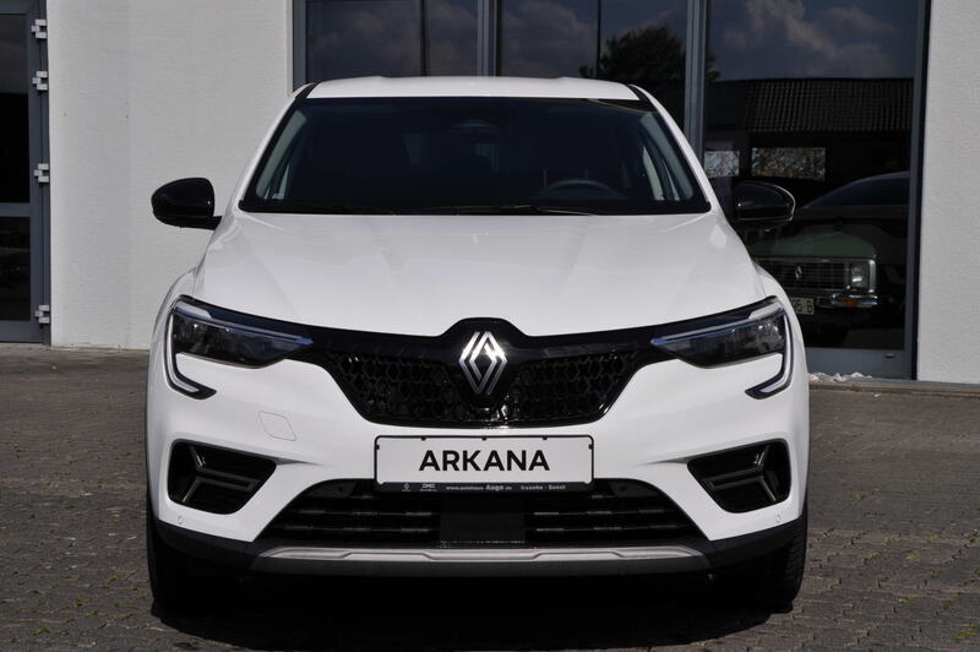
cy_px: 326
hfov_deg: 27.0
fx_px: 2040
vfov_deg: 18.2
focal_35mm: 75
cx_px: 490
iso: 200
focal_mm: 50
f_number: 14
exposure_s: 1/800
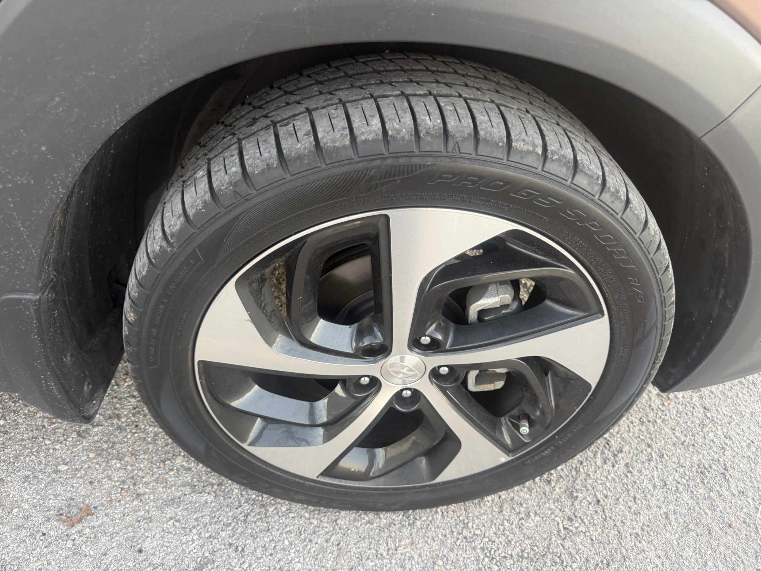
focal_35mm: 24
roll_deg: -5.7
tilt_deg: -42.9
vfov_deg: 56.8
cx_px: 380
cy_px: 286
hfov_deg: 71.6
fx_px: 528
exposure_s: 1/73
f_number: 1.78
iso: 200
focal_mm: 6.76
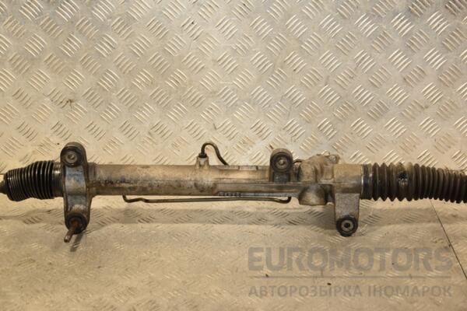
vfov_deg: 18.9
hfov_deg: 28.1
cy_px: 156
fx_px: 934
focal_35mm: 72
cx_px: 234
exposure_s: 1/160
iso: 800
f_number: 4.8
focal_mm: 48
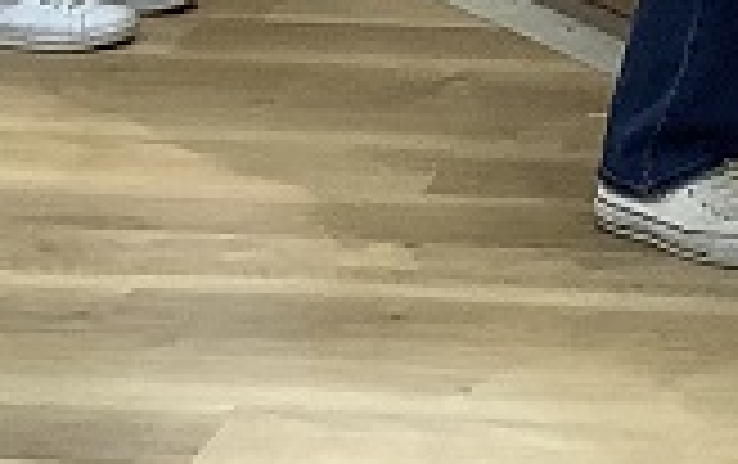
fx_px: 3948
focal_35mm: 196
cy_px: -1128
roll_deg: -2.5
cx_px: 1431
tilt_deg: +0.1
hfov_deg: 10.0
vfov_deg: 6.0
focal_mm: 3.3
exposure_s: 1/50
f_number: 2.4
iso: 50
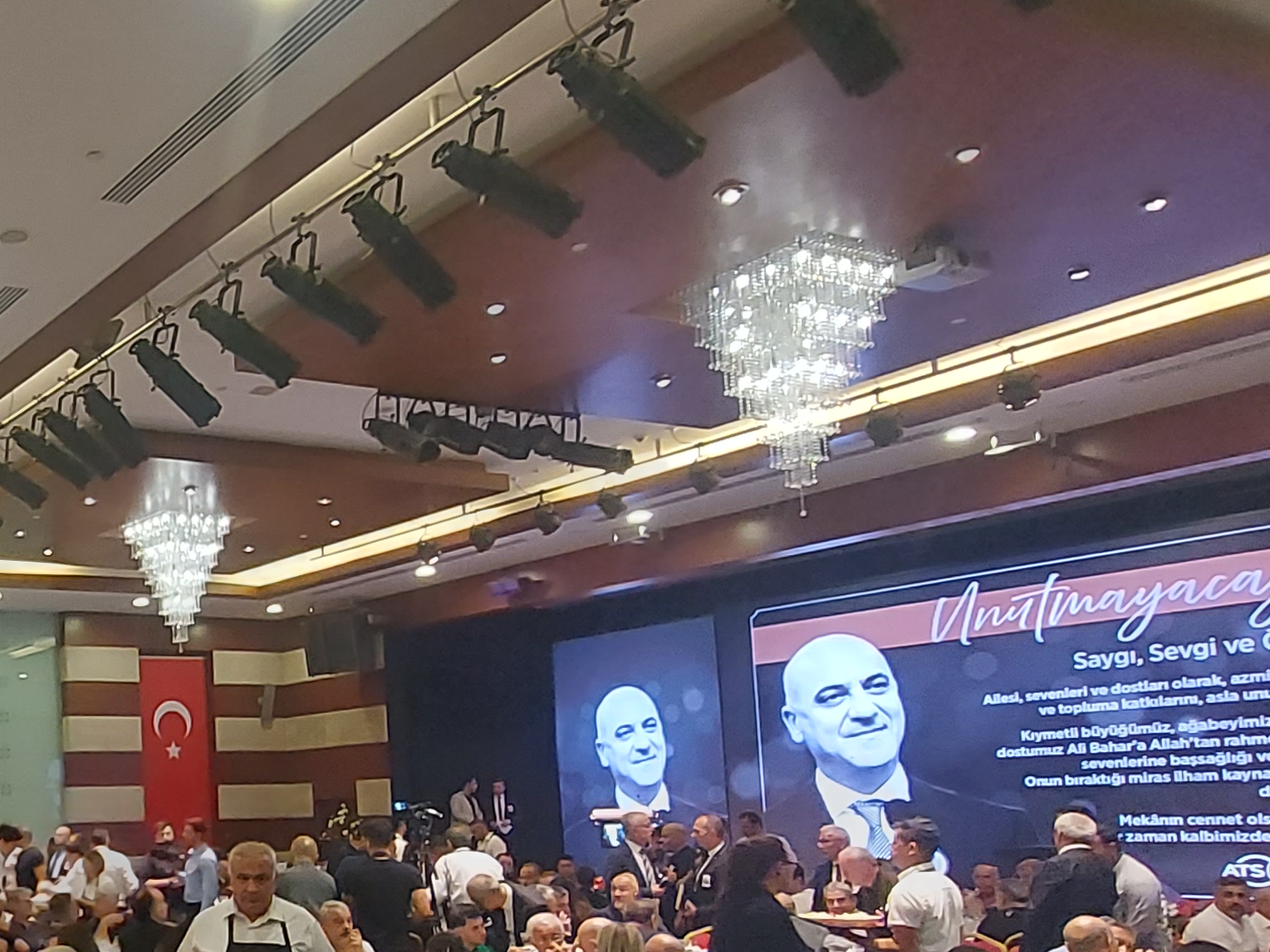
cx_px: -87
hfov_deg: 43.4
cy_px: 731
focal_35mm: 34
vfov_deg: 40.4
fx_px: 1247
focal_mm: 1.74
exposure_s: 1/30
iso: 320
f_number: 2.2
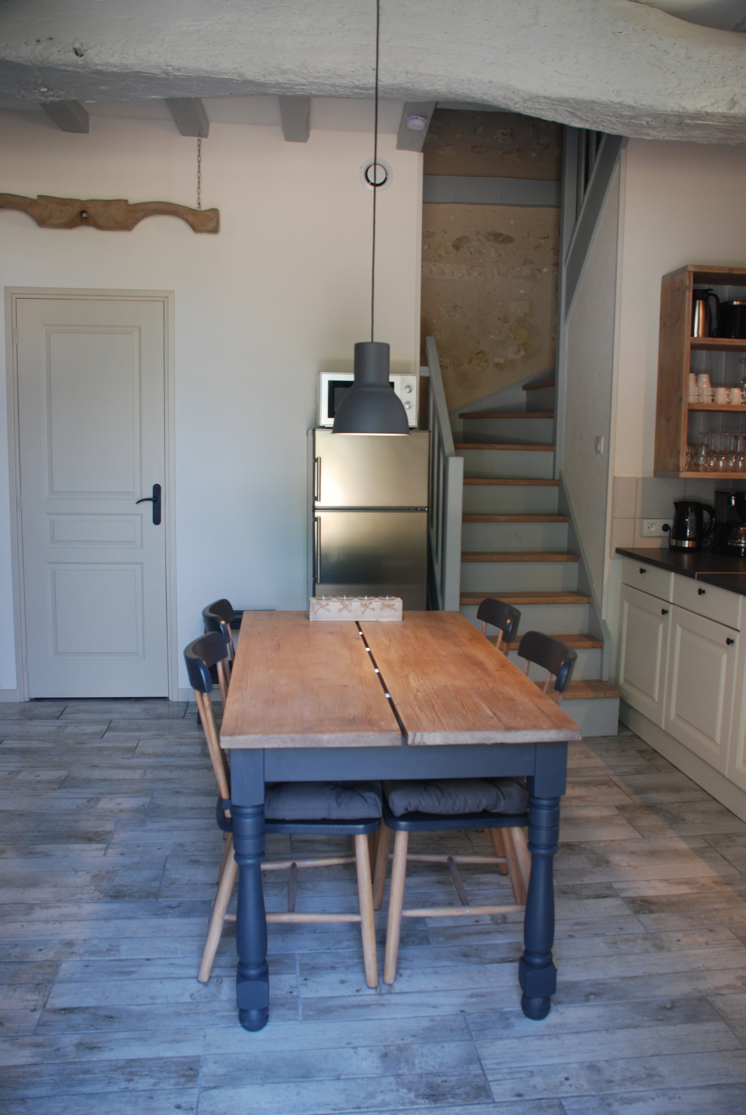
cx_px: 373
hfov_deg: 43.7
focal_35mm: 30
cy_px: 558
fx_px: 930
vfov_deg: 61.9
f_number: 3.8
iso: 250
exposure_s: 1/30
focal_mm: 20
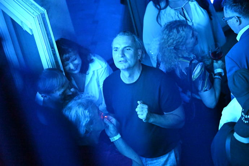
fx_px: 1383
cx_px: 124
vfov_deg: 6.9
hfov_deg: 10.3
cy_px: 83
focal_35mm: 200
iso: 32000
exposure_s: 1/200
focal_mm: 200
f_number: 2.8
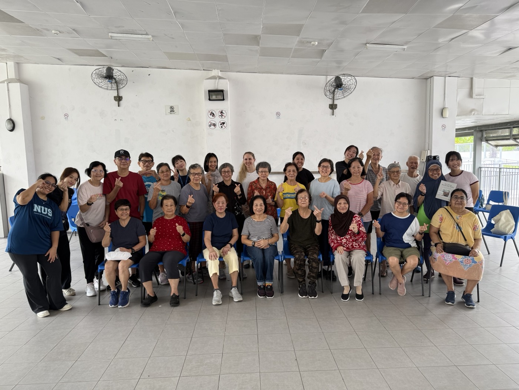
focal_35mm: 24
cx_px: 260
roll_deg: +1.1
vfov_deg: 56.8
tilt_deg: -5.1
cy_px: 195
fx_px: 360
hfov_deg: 71.6
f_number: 1.78
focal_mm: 6.76
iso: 64
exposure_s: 1/121
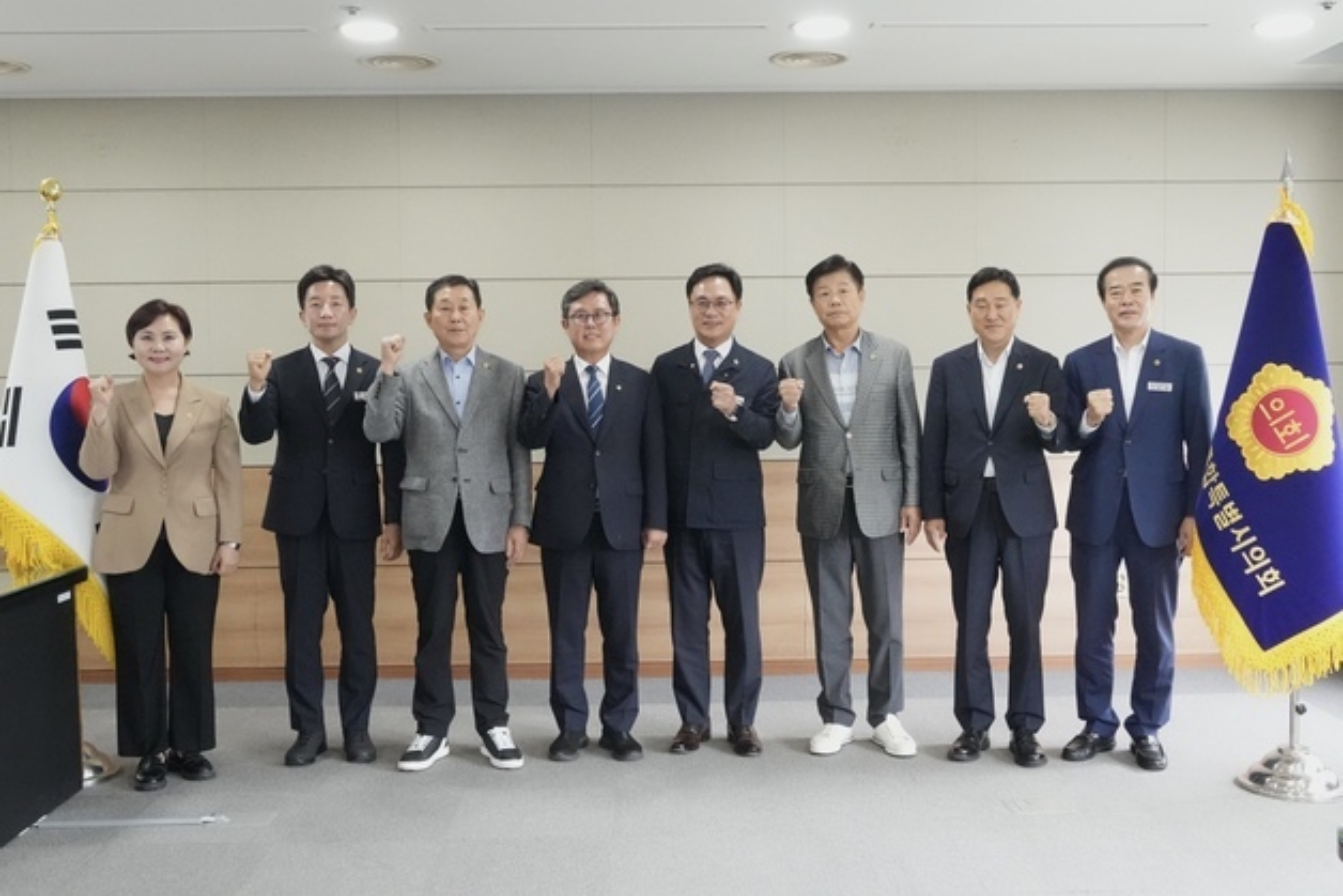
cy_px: 448
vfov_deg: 36.9
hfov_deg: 53.1
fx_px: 1343
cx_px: 672
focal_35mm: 36
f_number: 9
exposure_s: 1/60
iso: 8000
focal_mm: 24
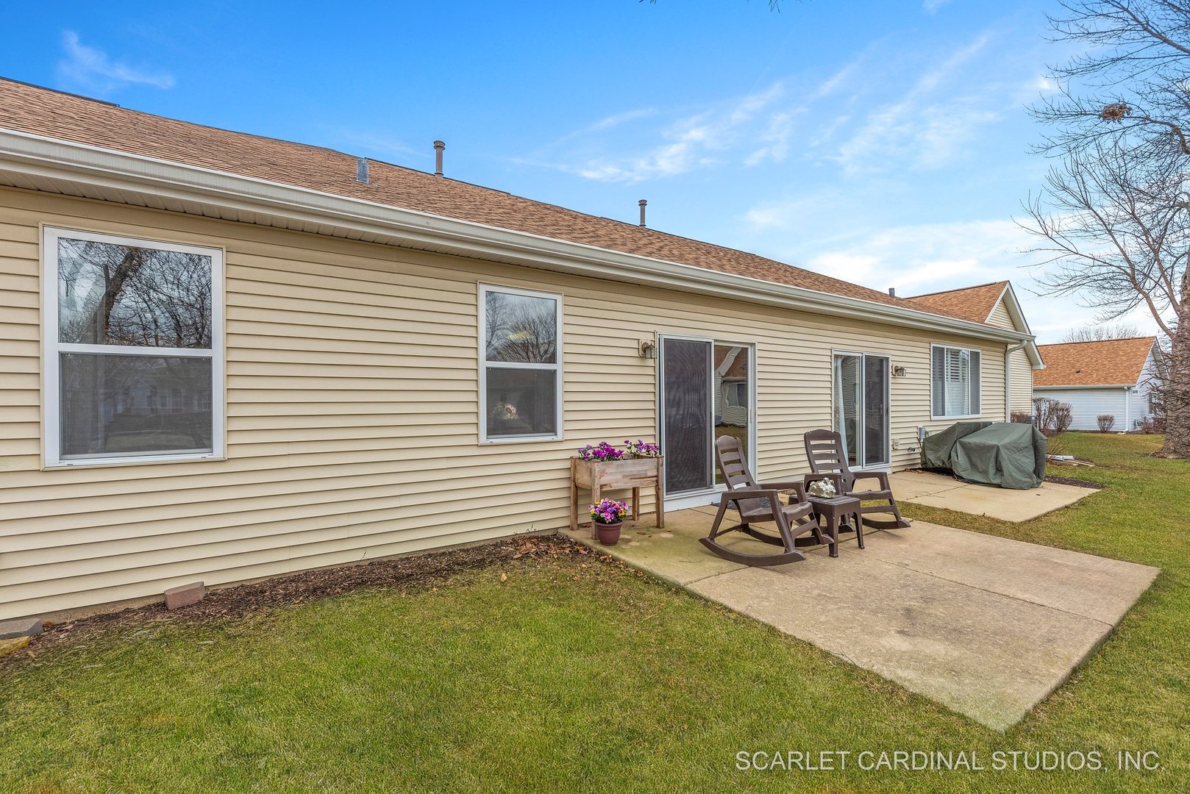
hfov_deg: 100.4
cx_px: 595
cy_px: 397
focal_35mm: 15
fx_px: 496
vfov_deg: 77.4
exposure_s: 1/400
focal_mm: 15
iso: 400
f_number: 7.1
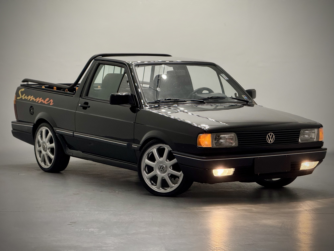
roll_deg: -0.7
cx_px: 167
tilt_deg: -4.6
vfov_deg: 12.3
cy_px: 126
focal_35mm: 120
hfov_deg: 16.4
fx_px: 1158
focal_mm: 15.66
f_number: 2.8
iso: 250
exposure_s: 1/120
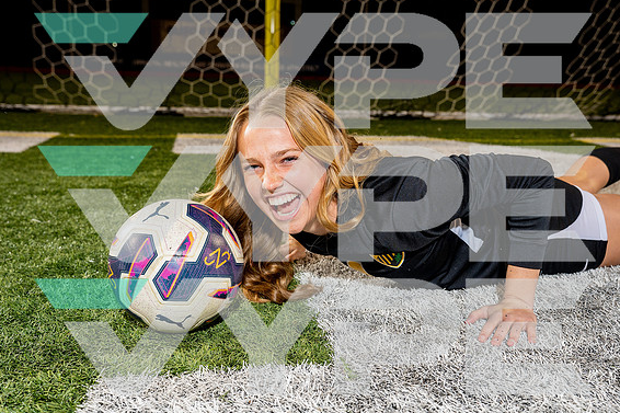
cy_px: 204
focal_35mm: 41
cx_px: 317
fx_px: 706
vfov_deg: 32.6
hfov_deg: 47.4
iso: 800
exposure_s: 1/250
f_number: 5.6
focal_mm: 40
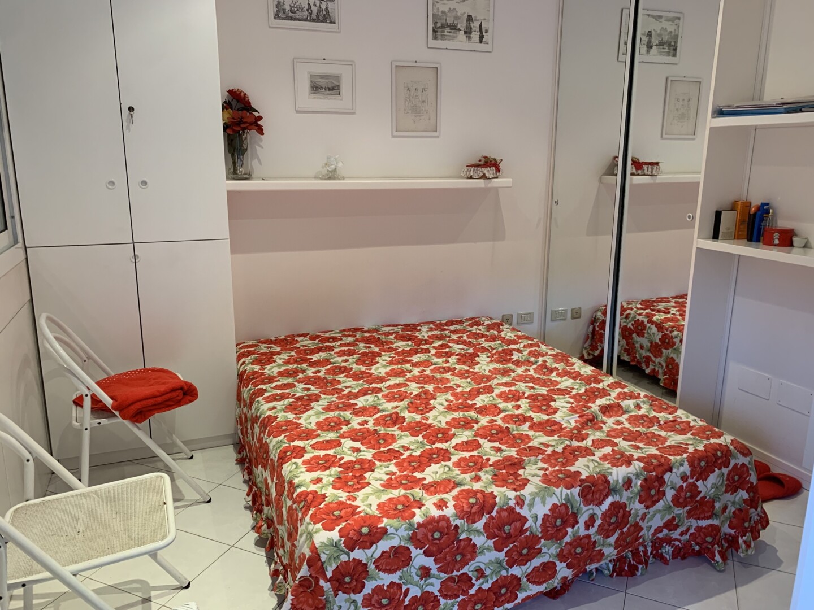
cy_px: 305
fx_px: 611
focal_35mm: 26
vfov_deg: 53.1
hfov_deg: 67.3
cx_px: 407
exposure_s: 1/50
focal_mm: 4.25
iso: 100
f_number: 1.8
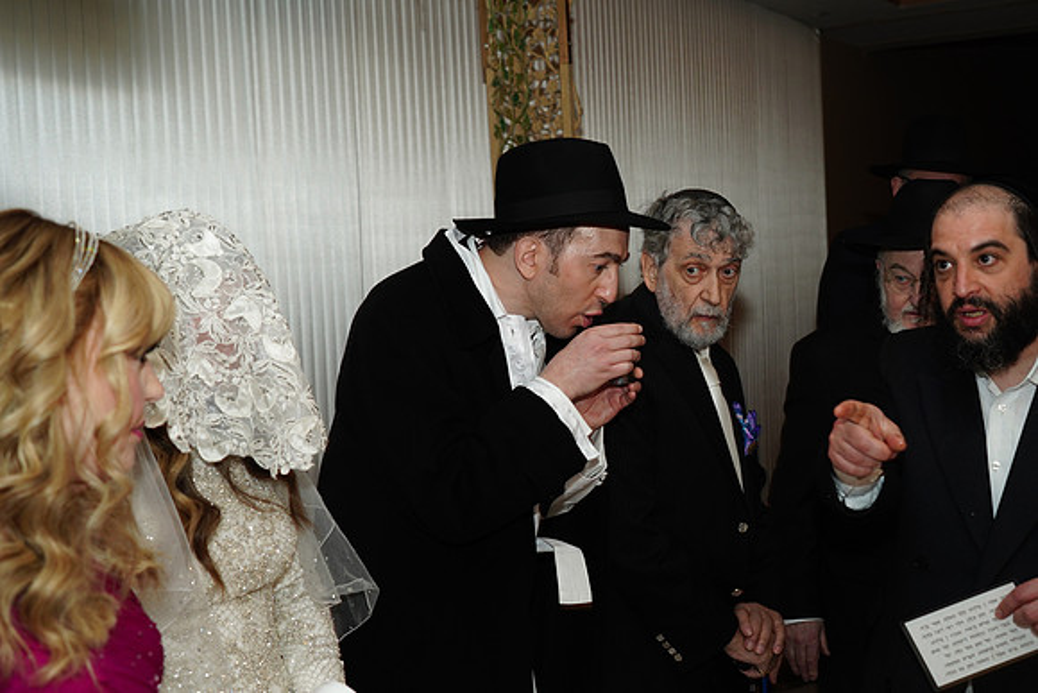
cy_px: 346
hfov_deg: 43.6
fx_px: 1298
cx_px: 519
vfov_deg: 29.9
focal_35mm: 45
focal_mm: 45
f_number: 5
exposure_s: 1/80
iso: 640
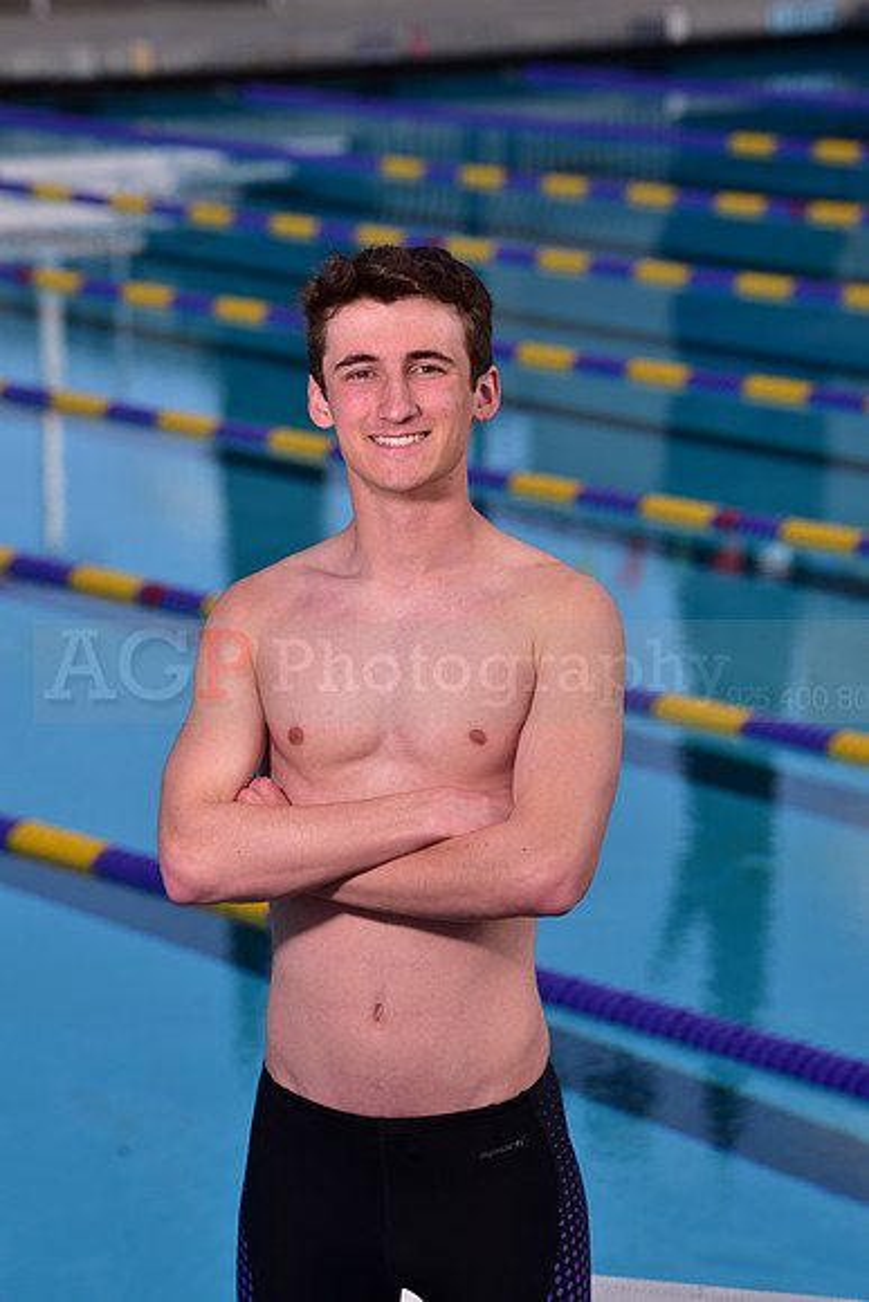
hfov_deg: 8.6
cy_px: 651
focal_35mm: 160
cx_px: 434
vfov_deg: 12.8
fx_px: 5789
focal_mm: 160
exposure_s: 1/250
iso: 80
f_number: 7.1
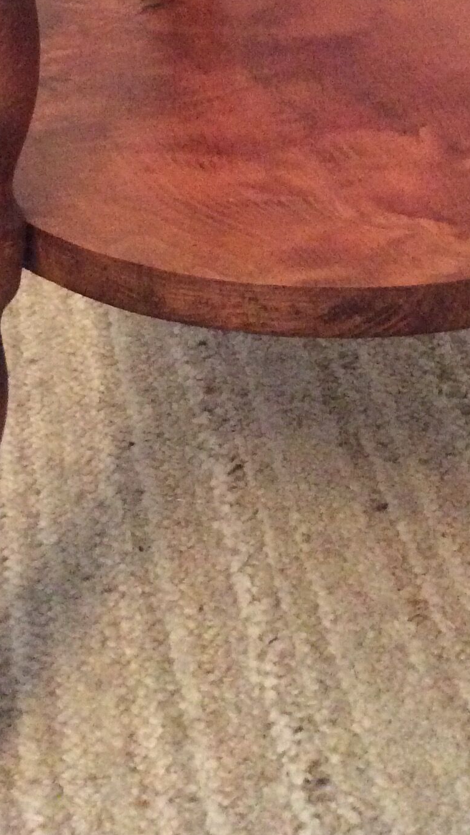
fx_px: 1462
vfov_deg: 30.3
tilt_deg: -25.2
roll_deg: -2.0
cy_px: 62
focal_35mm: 66
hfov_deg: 18.0
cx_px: 403
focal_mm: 3.3
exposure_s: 1/17
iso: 500
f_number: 2.4
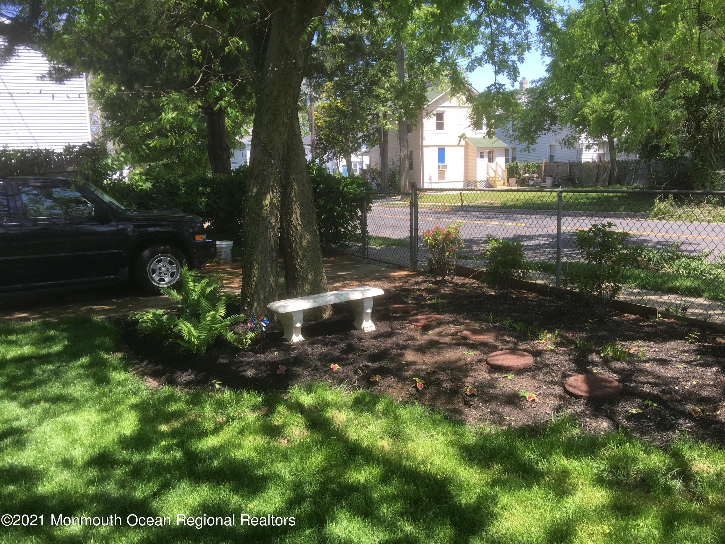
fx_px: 607
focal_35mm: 29
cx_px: 362
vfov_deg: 48.2
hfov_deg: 61.7
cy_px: 272
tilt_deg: -8.7
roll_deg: +2.7
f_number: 2.2
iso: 25
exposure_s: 1/379
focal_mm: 4.15
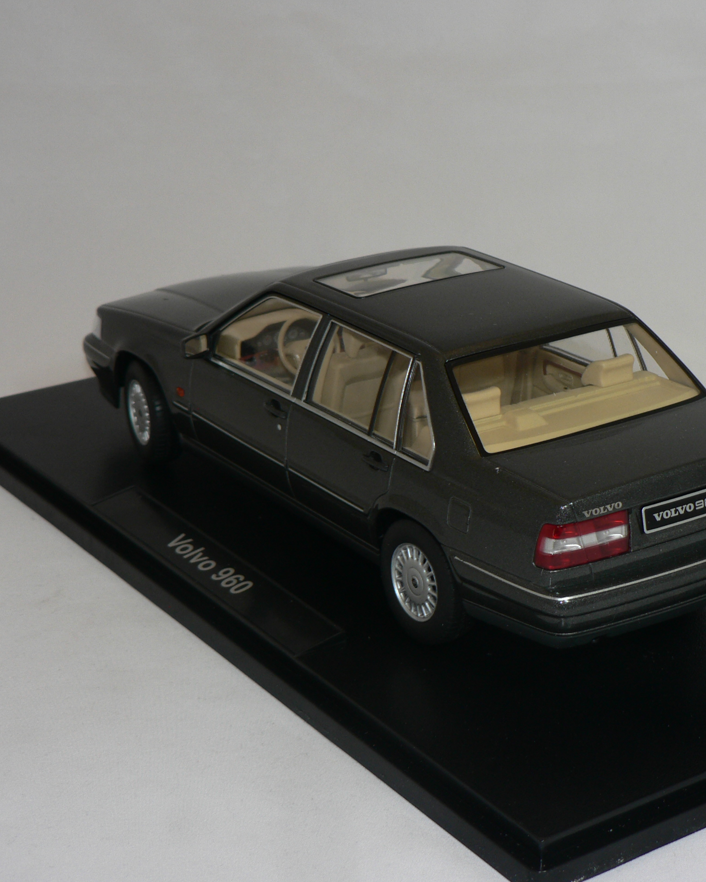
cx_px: 493
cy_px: 442
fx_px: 2011
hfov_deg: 19.8
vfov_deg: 24.7
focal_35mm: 77
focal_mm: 9.8
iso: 80
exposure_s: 1/60
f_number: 3.2
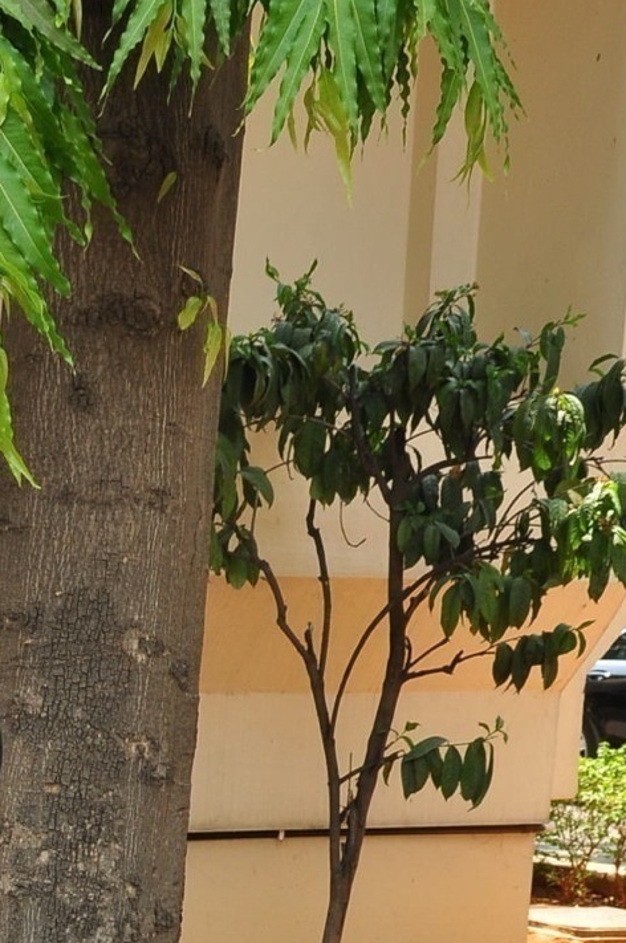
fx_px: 2492
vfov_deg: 20.5
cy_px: 1027
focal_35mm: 95
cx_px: -142
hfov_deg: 13.9
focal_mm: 25
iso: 400
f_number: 10
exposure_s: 1/125
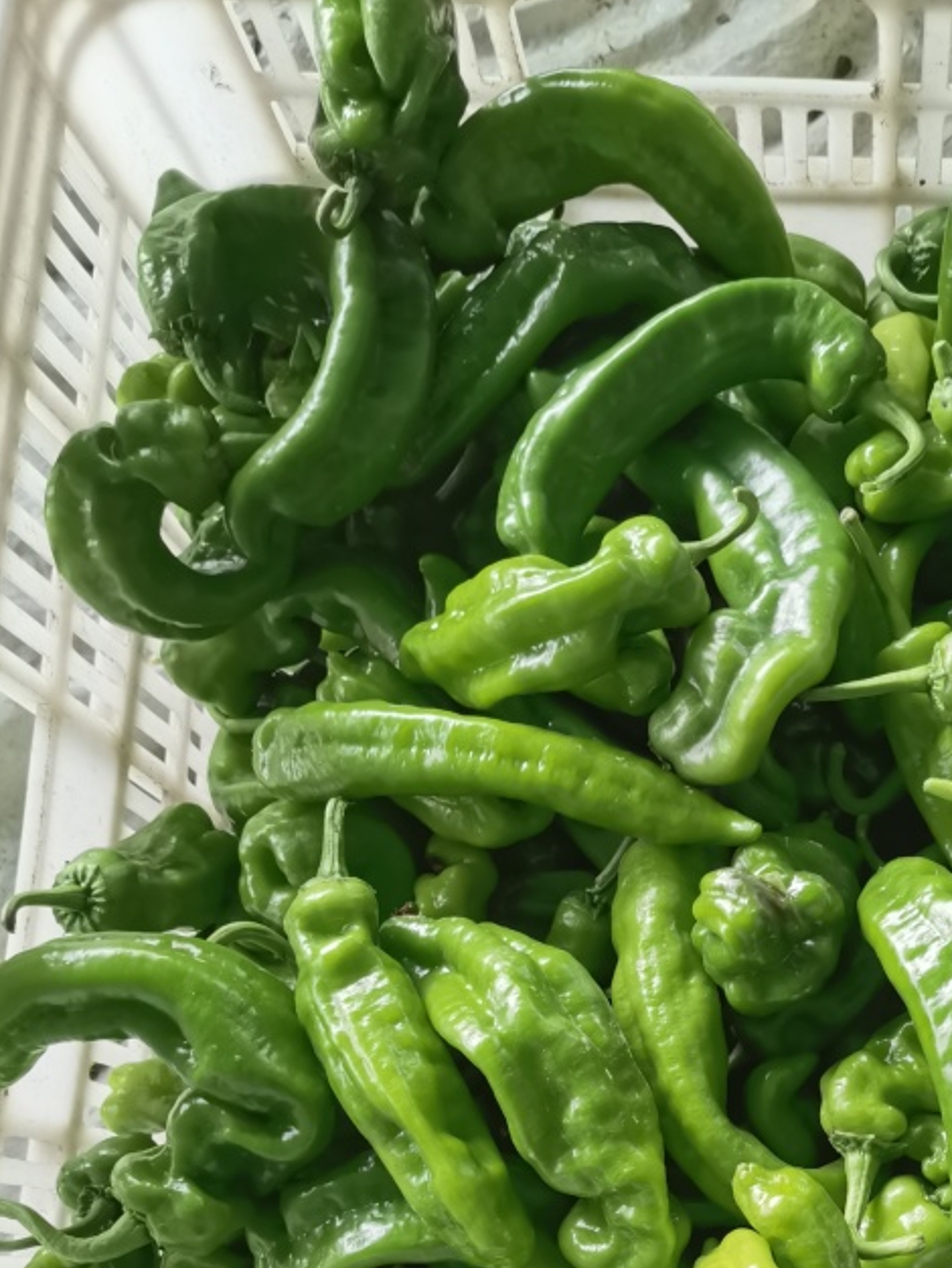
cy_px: 1026
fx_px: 1686
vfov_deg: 39.5
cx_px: 733
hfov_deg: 30.9
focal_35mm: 46
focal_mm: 5.58
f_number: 1.9
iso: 50
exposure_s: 1/135
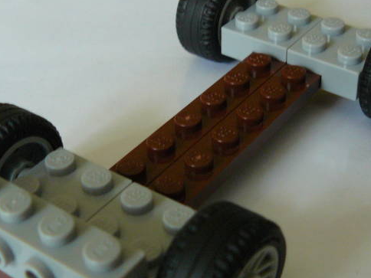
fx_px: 718
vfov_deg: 21.9
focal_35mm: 67
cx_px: 191
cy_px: 157
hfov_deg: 29.0
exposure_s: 1/5
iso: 200
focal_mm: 6
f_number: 2.8
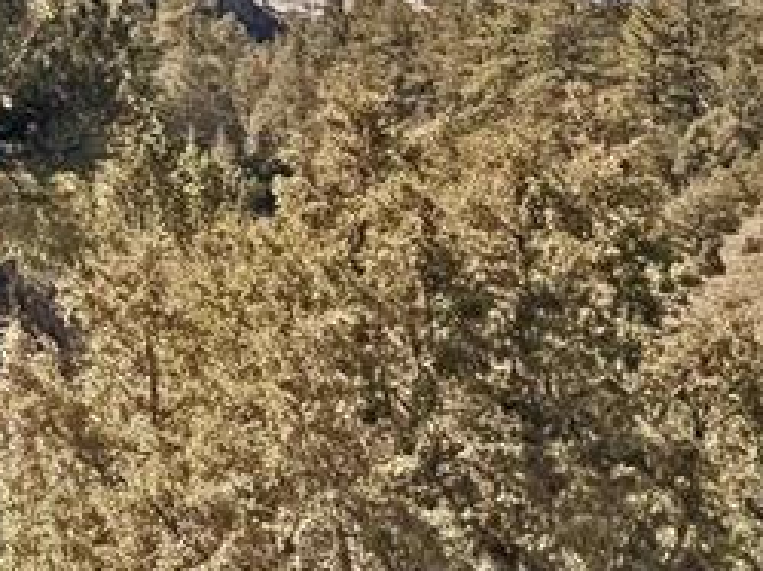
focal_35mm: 160
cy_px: -403
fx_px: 3523
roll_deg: -0.3
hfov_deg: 11.4
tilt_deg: +4.1
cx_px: -678
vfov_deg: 8.9
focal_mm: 6.76
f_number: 1.78
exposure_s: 1/4975
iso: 80
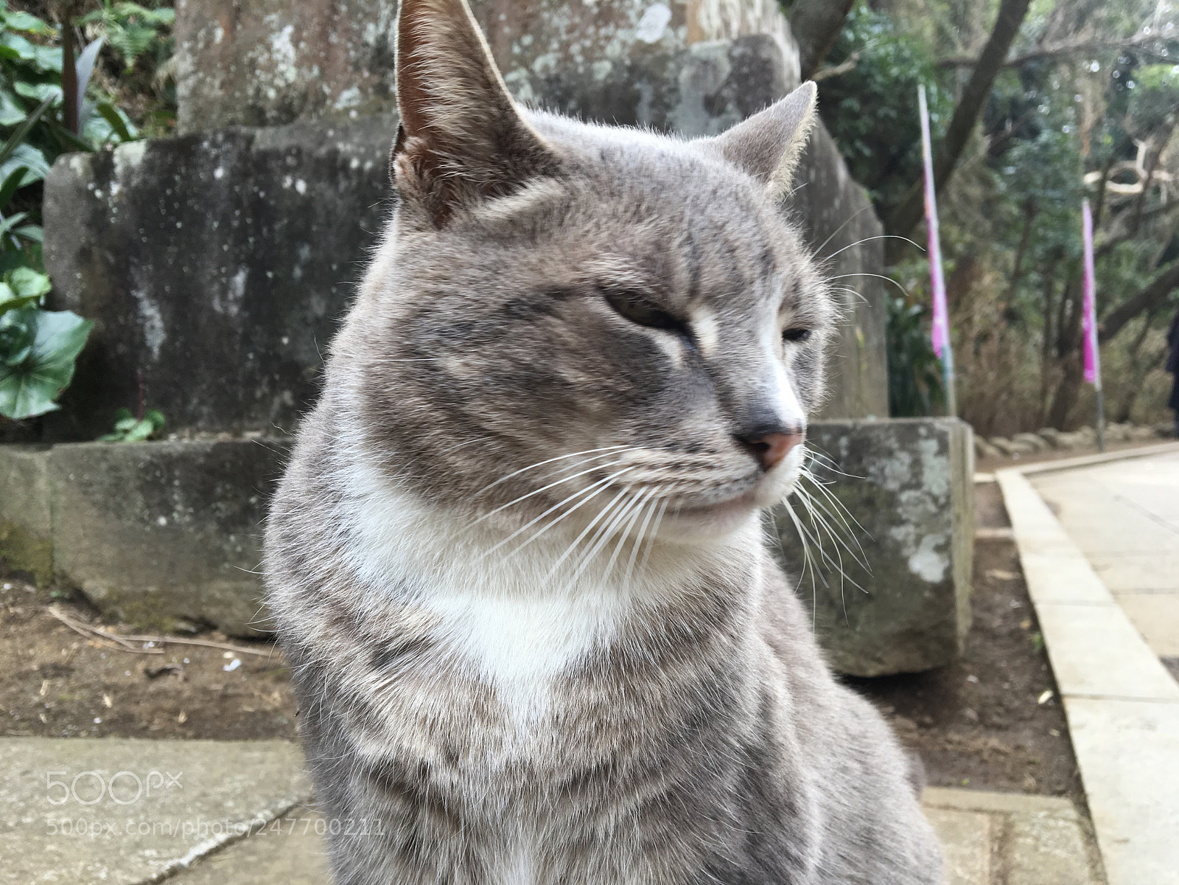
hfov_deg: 61.7
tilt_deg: +0.4
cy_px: 442
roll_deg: +1.2
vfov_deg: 48.2
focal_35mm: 29
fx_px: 988
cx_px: 590
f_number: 2.2
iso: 25
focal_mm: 4.15
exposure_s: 1/120
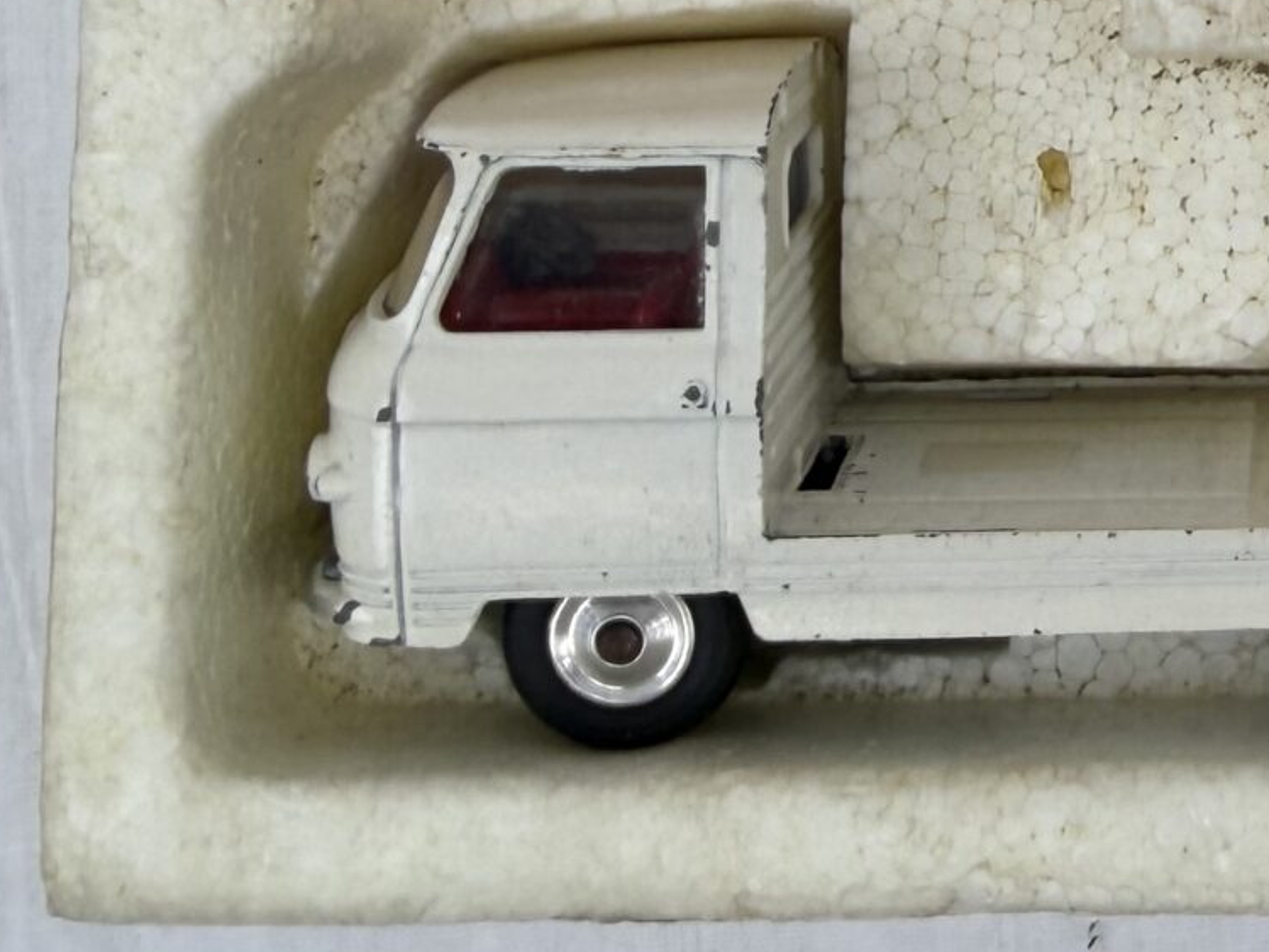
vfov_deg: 17.2
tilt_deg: -83.5
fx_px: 3007
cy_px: -185
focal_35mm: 82
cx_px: 1794
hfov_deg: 20.9
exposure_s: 1/100
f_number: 2.2
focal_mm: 2.22
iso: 40
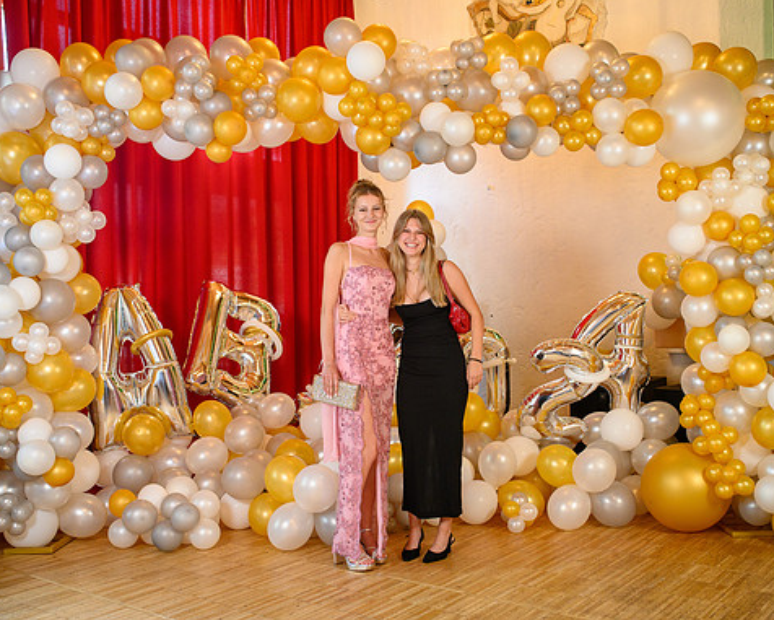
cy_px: 309
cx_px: 397
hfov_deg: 45.8
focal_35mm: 40
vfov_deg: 37.3
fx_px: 916
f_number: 3.5
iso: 1250
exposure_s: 1/100
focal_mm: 35
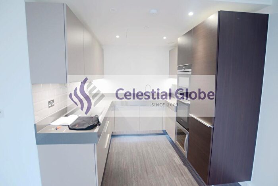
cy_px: 93
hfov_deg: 90.0
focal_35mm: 18
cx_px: 139
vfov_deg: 67.5
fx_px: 139
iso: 250
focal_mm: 18
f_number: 3.5
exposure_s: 1/20
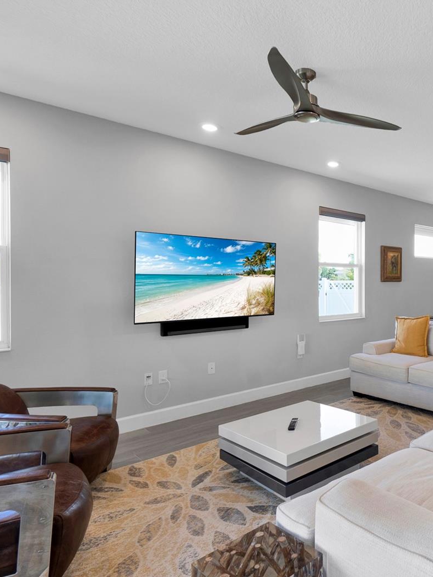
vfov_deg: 76.4
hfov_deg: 54.0
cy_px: 289
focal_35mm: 22
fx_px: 367
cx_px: 382
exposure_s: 1/8
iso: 100
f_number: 8
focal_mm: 10
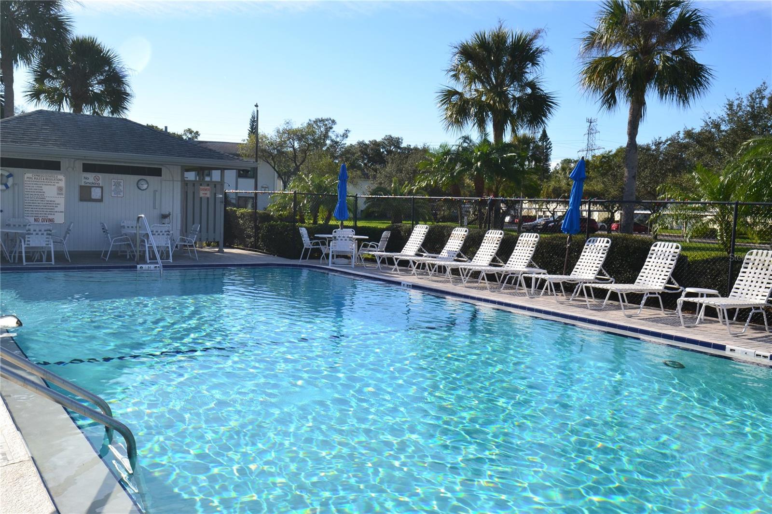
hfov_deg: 59.5
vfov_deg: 41.7
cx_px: 386
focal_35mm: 32
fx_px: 675
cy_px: 257
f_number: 11
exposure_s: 1/400
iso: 400
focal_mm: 21
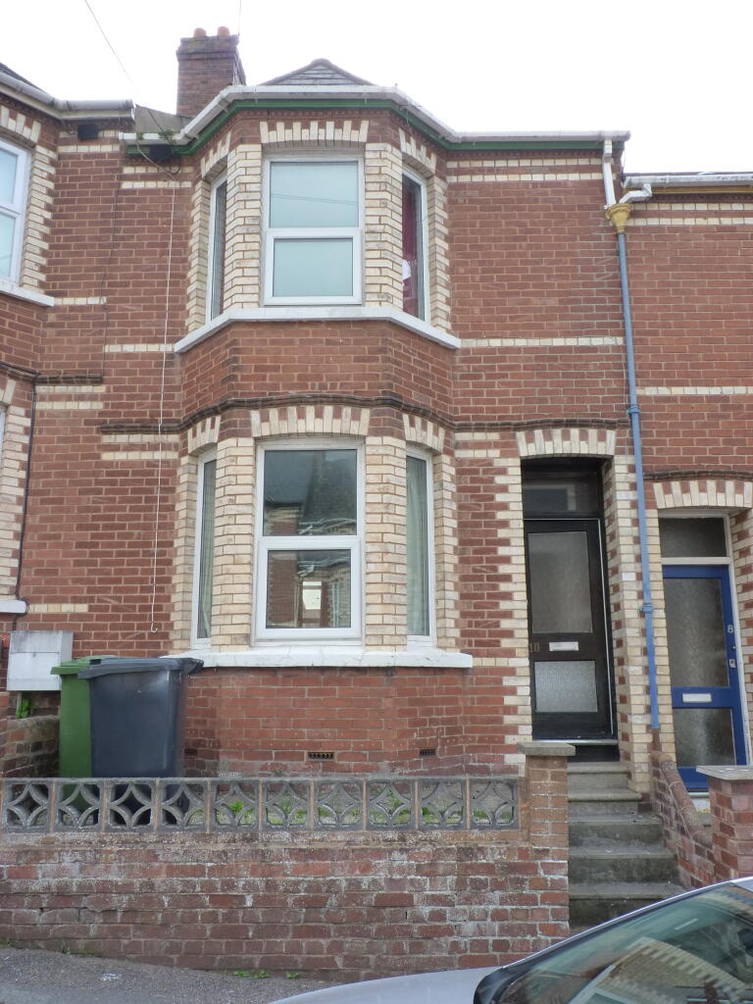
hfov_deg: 51.4
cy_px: 502
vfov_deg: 65.3
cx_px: 376
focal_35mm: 27
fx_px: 783
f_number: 4
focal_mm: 4.8
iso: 125
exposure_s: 1/160
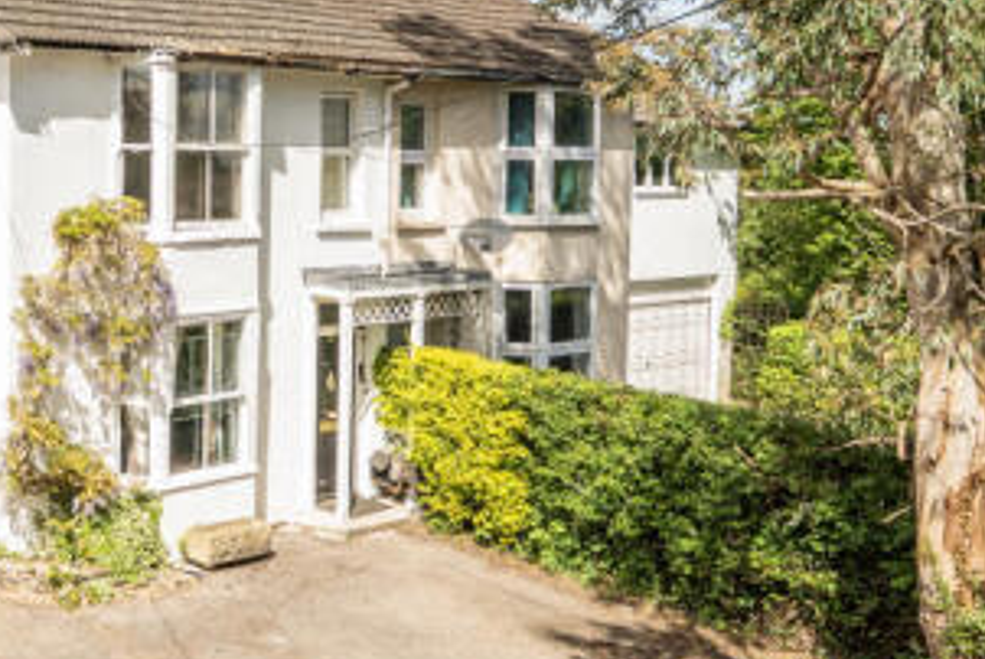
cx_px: -73
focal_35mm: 39
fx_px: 1068
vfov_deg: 34.0
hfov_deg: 40.8
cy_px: 220
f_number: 8
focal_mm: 12
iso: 400
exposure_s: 1/400
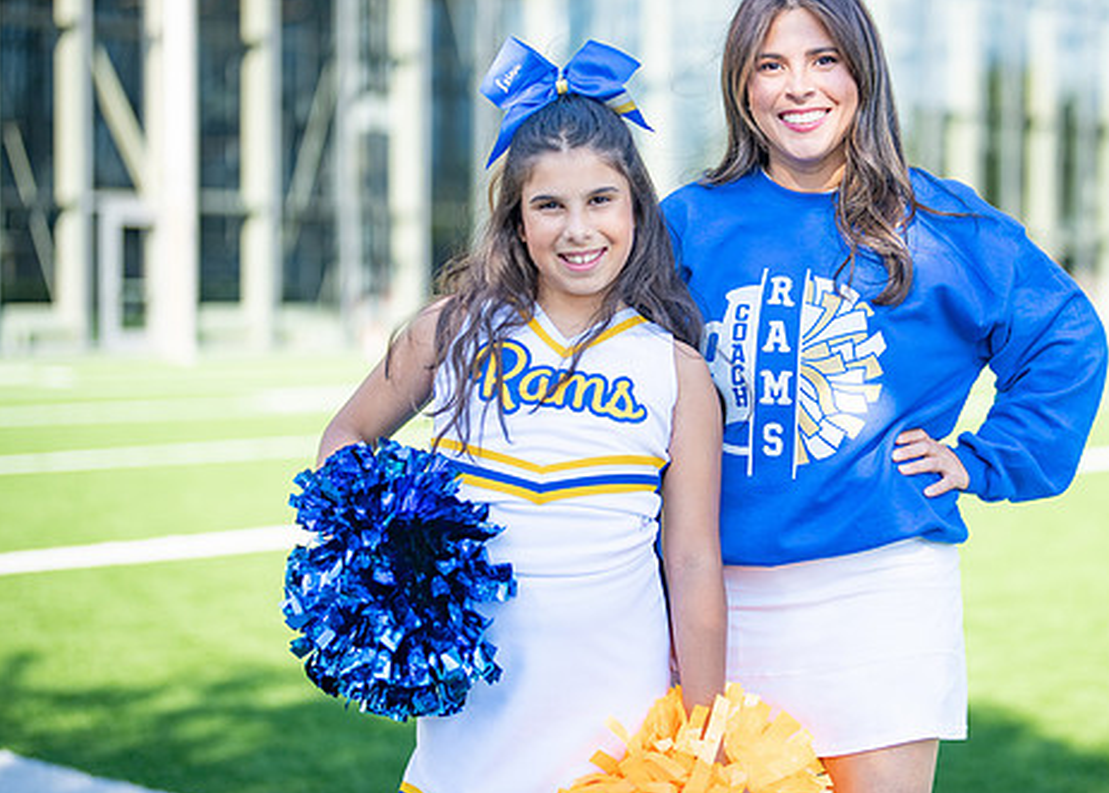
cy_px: 378
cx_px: 784
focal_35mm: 73
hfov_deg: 26.9
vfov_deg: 19.6
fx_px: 2300
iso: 100
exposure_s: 1/3200
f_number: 1.2
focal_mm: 50
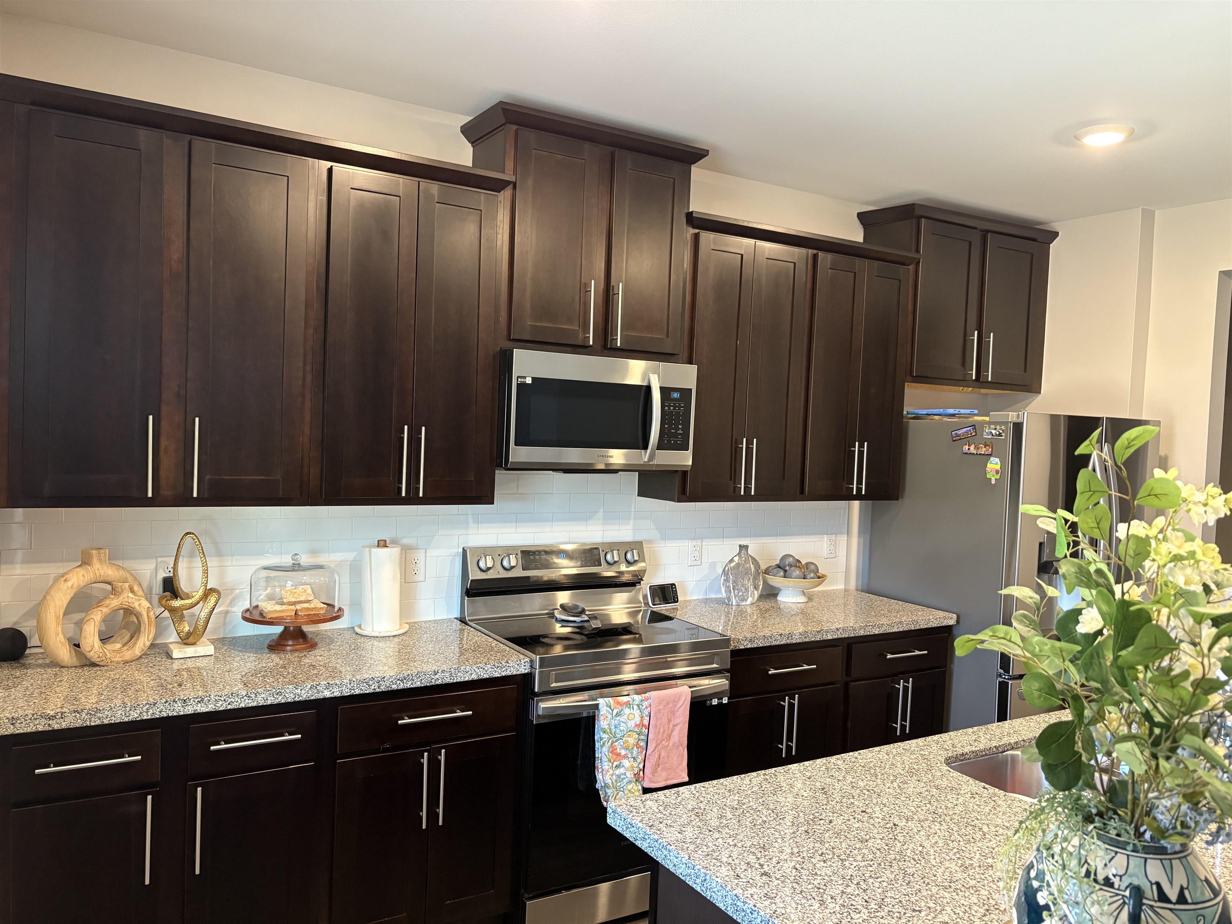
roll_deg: -2.4
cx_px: 616
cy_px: 462
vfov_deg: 53.1
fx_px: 925
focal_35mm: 26
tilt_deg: -2.6
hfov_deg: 67.3
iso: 320
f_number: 1.6
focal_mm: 5.96
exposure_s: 1/60
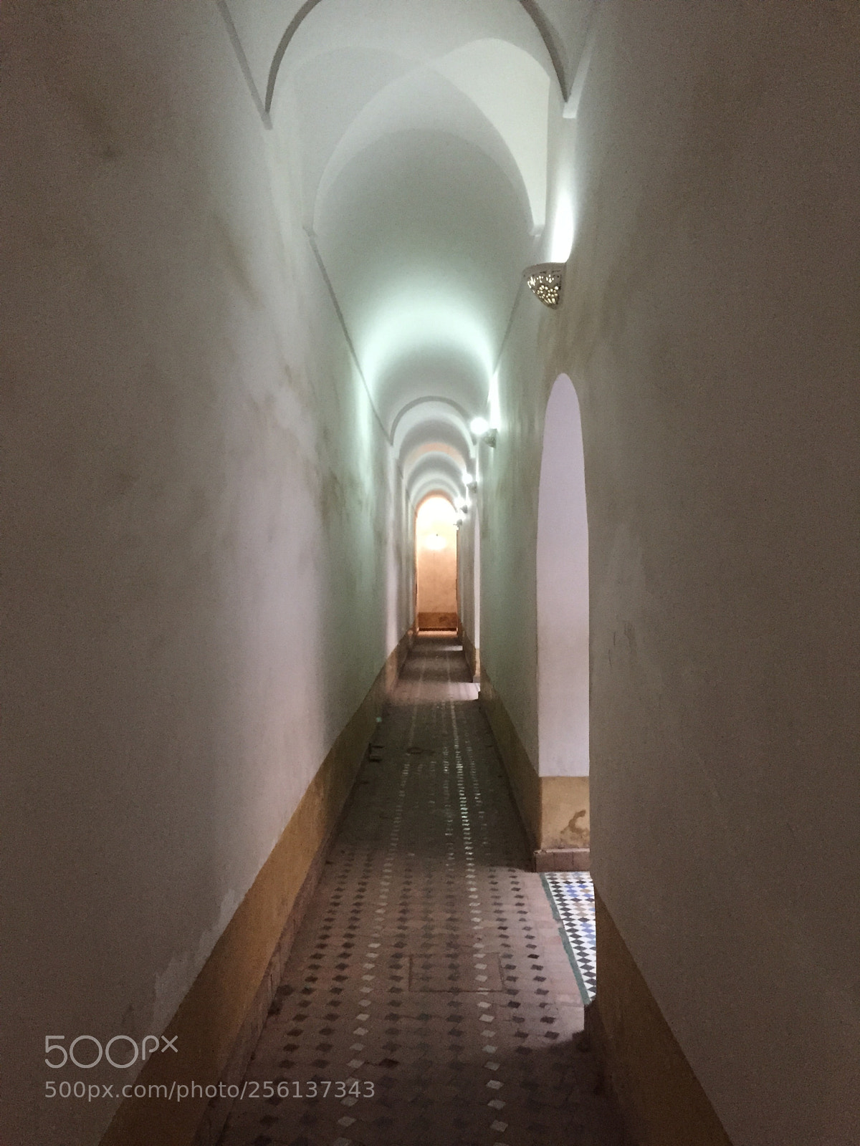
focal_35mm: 29
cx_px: 430
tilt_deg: -0.5
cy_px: 573
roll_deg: -0.2
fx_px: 961
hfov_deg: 48.2
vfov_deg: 61.7
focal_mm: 4.15
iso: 320
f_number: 2.2
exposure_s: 1/15
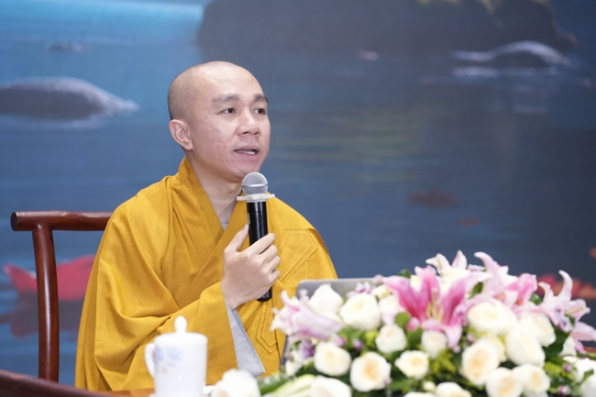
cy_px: 198
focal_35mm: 103
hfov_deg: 19.8
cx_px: 298
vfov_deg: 13.3
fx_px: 1705
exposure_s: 1/200
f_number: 3.2
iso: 3200
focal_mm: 103
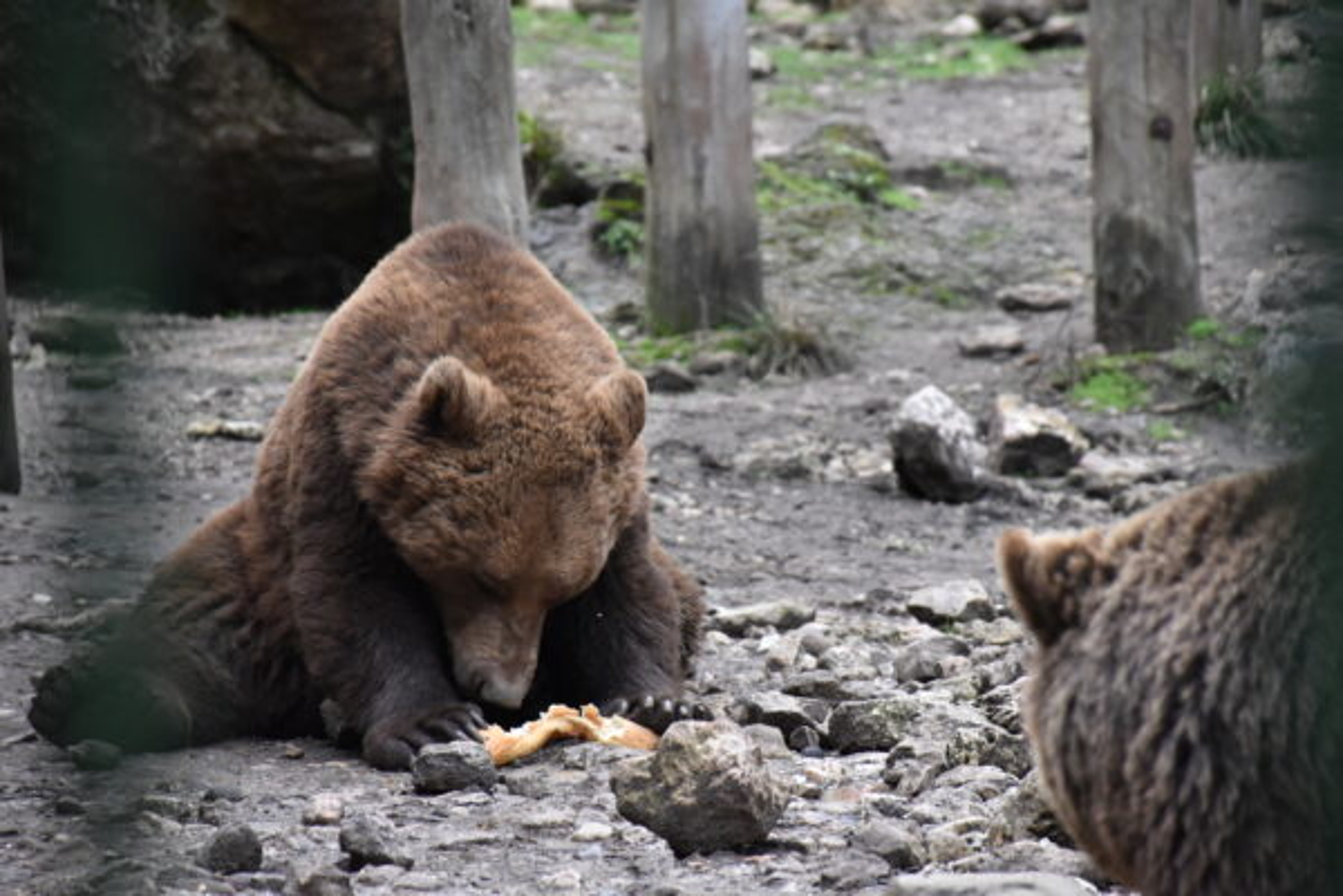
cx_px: 672
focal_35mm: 210
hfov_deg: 9.8
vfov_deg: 6.5
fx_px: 7834
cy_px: 448
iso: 1250
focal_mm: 140
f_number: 5.6
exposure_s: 1/500
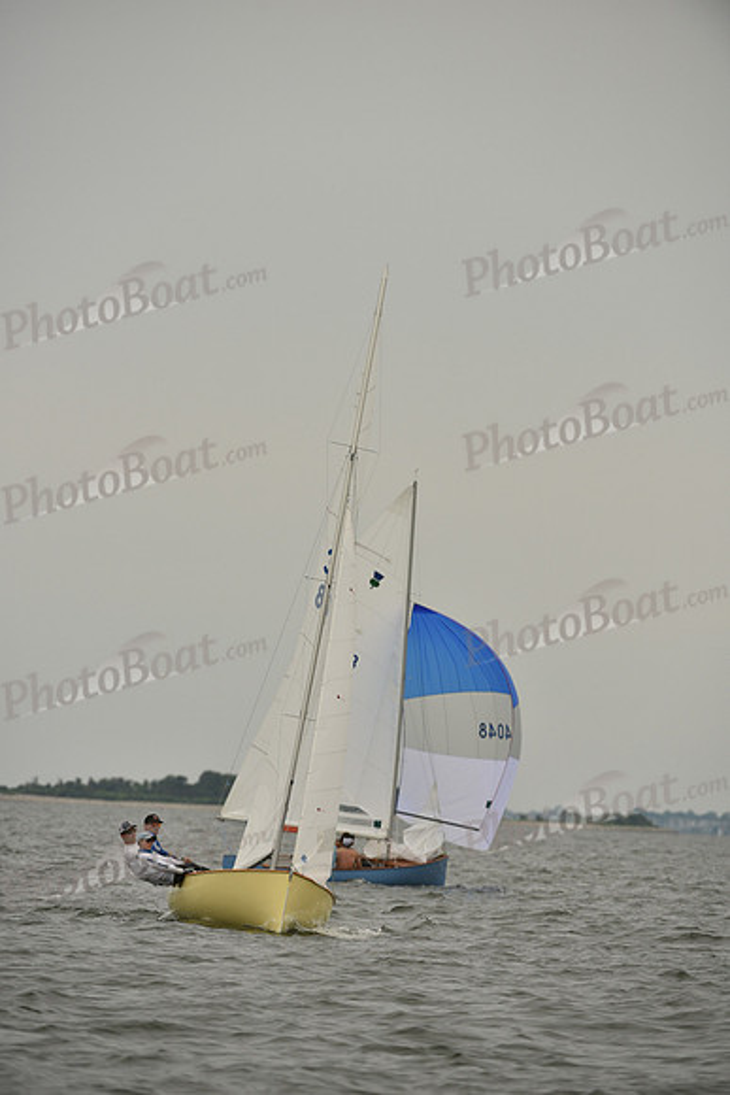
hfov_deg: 4.6
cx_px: 365
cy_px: 548
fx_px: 9119
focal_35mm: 300
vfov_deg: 6.9
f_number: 5.6
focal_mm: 300
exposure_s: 1/1250
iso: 320
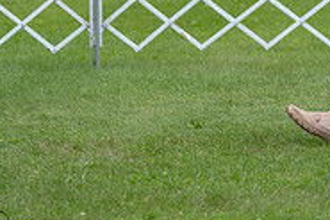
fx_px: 3453
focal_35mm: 377
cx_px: 442
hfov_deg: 5.4
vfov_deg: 3.6
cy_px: -71
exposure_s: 1/1000
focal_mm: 120
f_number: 4.5
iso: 400
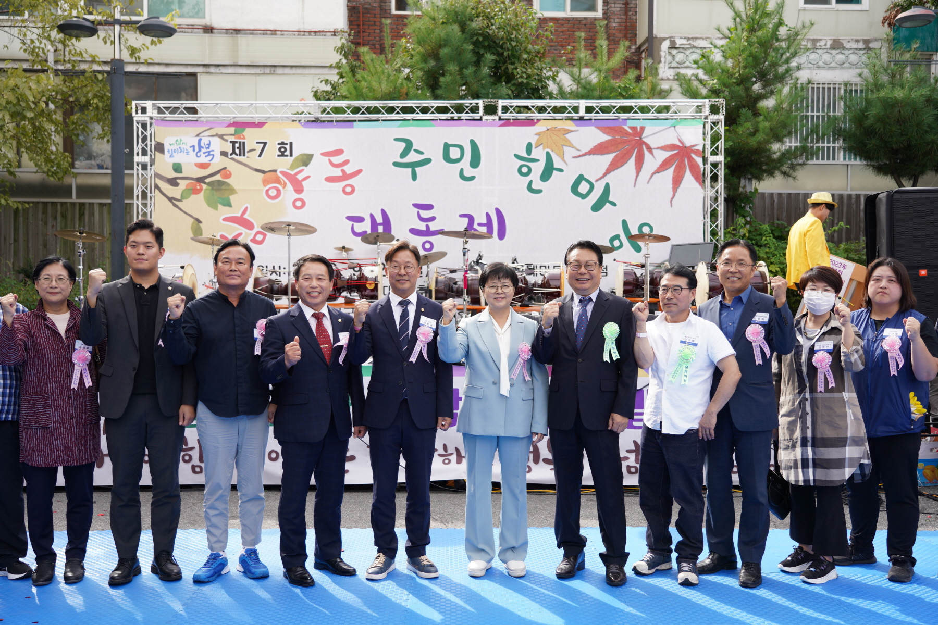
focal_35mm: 36
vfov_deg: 36.9
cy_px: 312
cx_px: 469
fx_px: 938
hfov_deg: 53.1
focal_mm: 36
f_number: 4
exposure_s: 1/250
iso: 100
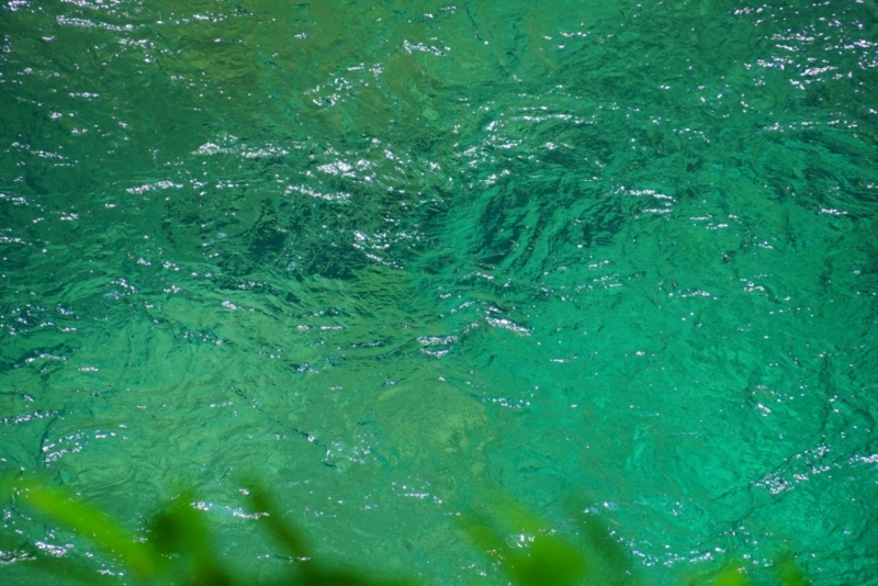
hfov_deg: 6.9
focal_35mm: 300
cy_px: 293
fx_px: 7319
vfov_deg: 4.6
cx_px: 439
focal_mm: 200
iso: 500
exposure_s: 1/320
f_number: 6.3
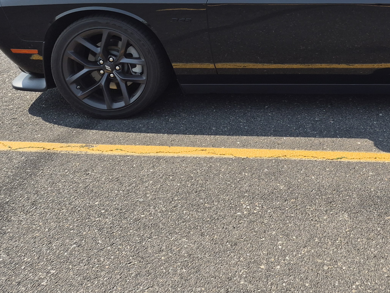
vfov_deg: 30.6
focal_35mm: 45
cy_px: 25
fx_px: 507
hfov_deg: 38.7
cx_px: 362
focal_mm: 5.4
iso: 80
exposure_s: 1/4688
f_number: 1.8
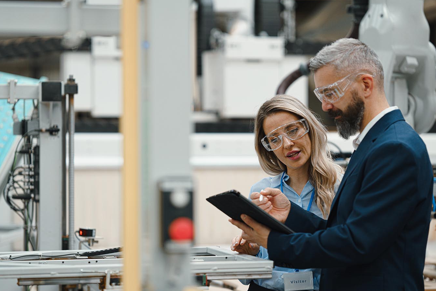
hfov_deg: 21.5
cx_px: 226
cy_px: 160
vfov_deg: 14.4
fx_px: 1151
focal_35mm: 95
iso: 250
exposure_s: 1/250
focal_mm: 85
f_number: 2
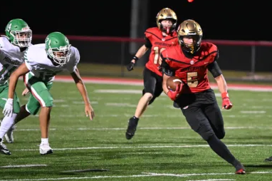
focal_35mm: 393
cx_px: 200
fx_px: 2967
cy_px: 82
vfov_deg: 3.5
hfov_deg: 5.2
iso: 10000
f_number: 2.8
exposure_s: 1/1000
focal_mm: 200
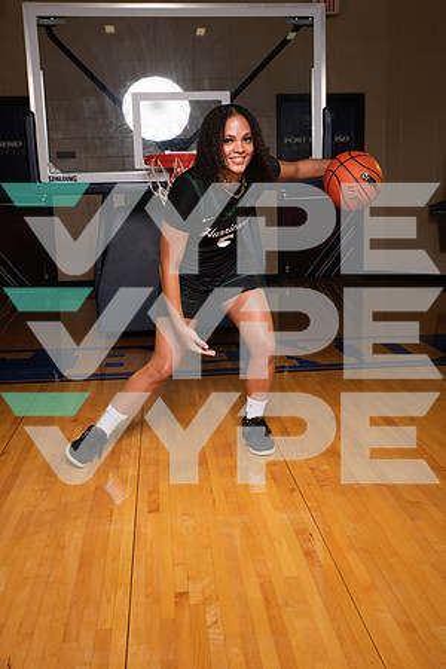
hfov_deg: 33.4
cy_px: 334
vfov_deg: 48.5
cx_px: 223
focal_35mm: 40
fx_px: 743
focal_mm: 40
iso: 250
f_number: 7.1
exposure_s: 1/400
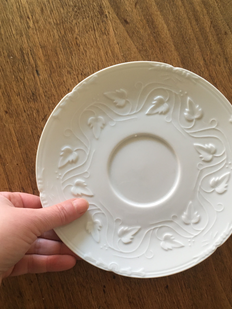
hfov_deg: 37.6
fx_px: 340
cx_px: 136
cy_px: 187
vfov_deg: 48.7
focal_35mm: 38
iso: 125
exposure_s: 1/33
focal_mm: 4.15
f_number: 2.2
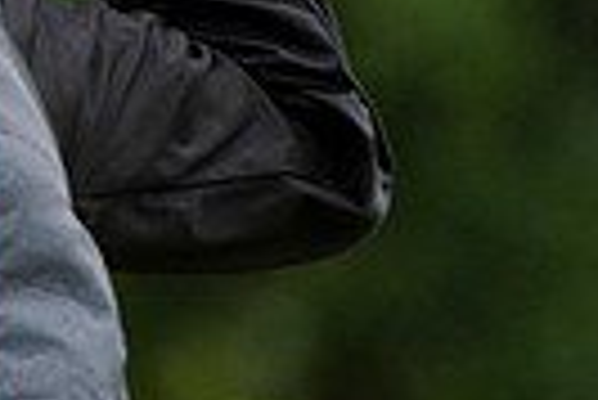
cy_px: -299
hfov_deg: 1.6
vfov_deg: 1.1
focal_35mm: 1306
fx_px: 21718
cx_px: -688
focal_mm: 200
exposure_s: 1/1000
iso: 1600
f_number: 4
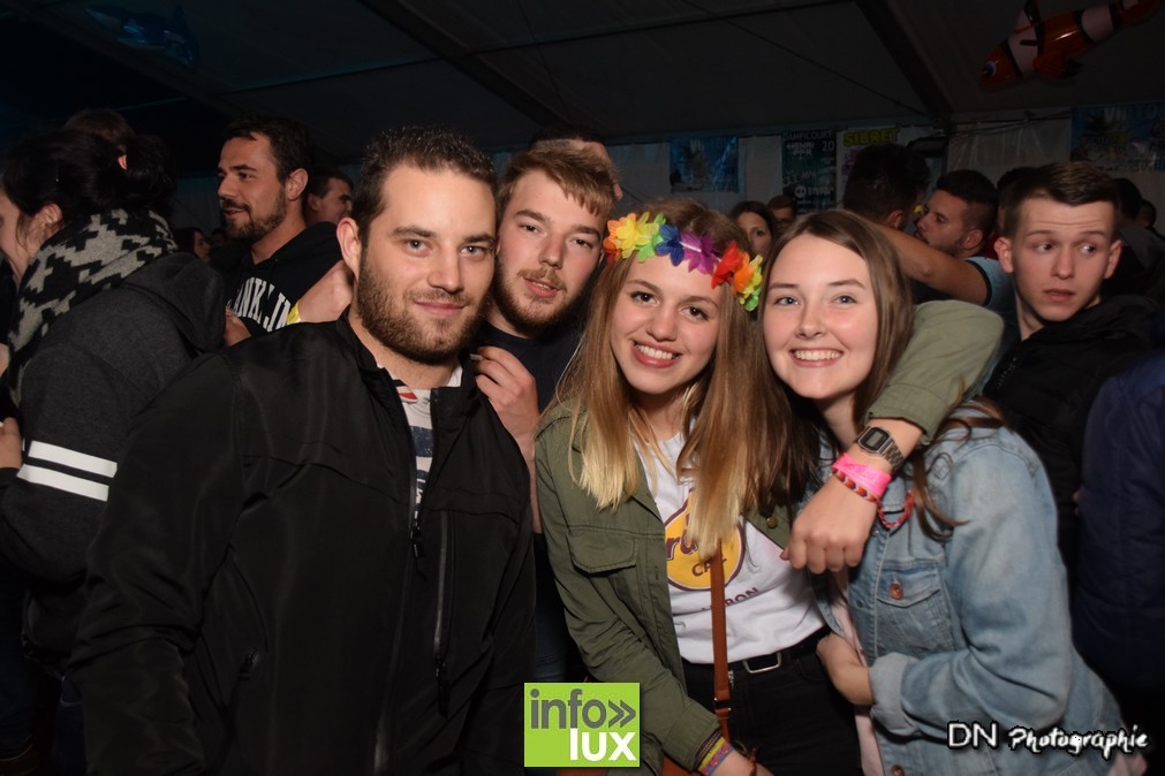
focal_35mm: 32
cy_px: 388
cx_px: 582
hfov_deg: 59.5
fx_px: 1019
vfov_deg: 41.7
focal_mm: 21
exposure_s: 1/40
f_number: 3.5
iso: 1600
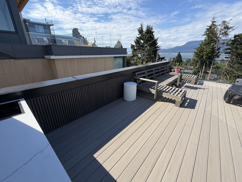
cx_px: 128
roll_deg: -0.5
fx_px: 105
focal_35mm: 15
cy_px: 87
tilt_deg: -20.1
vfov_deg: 81.7
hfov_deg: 98.1
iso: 25
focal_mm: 2.22
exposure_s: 1/770
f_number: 2.2
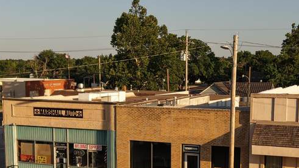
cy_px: 133
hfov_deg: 31.0
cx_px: 166
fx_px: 539
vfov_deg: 17.6
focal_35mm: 68
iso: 110
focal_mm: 8.67
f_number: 1.8
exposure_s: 1/90
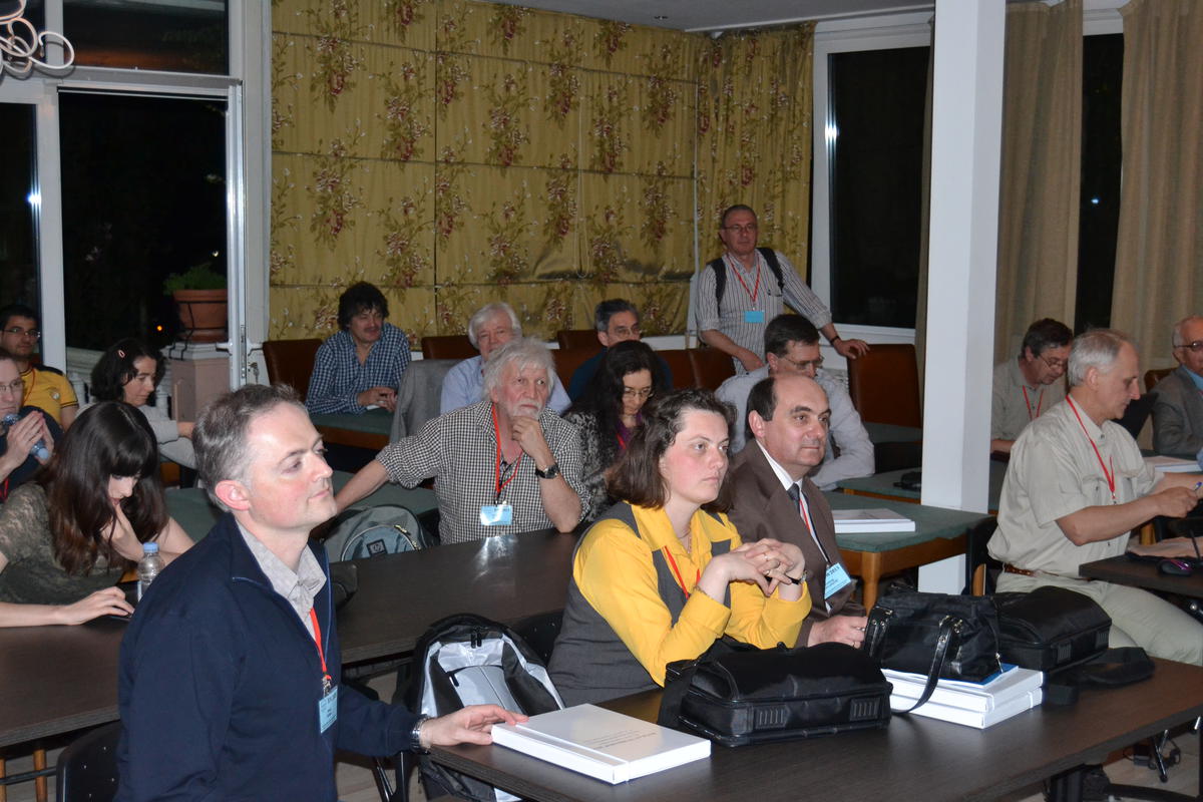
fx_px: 1604
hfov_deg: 41.1
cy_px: 401
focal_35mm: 48
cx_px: 602
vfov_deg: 28.1
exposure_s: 1/60
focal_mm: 32
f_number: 4.5
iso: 1600
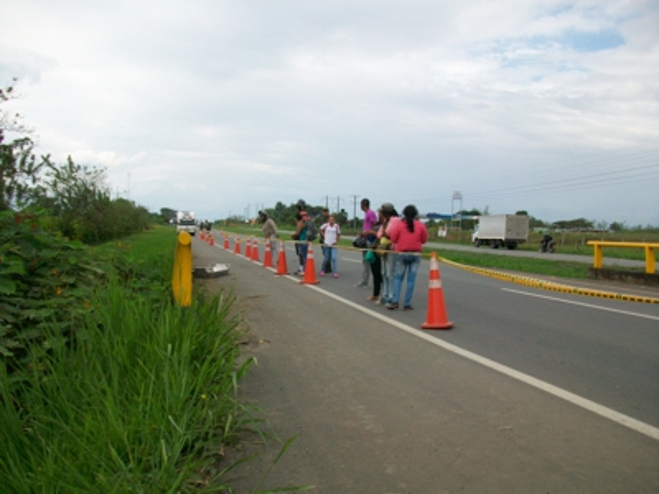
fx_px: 609
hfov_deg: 56.8
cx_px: 330
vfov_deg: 44.2
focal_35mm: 32
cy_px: 247
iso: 64
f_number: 2.8
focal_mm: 5.7
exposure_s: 1/640
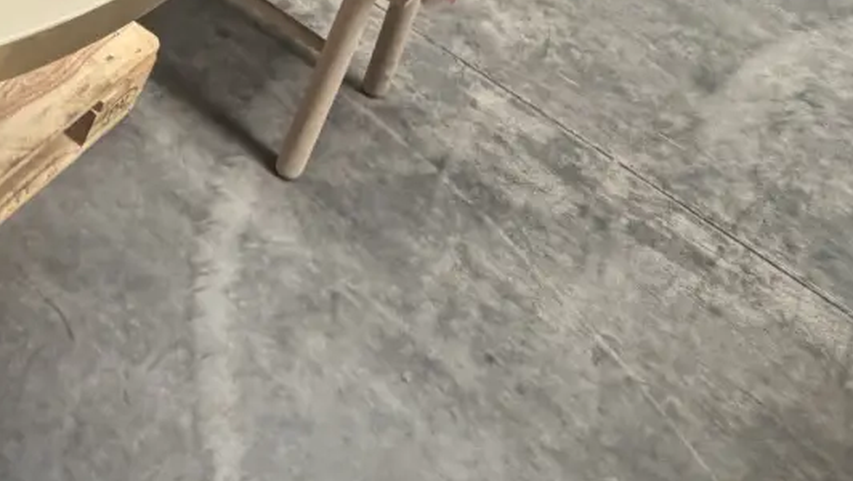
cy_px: -127
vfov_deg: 20.2
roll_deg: +1.6
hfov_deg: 28.9
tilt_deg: -41.1
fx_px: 1245
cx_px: -321
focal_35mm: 55
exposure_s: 1/121
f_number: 2.2
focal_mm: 2.22
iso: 200
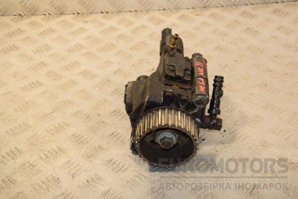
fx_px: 596
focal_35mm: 72
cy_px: 100
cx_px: 149
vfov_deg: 18.9
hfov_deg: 28.1
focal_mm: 48
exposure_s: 1/200
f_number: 7.1
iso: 800
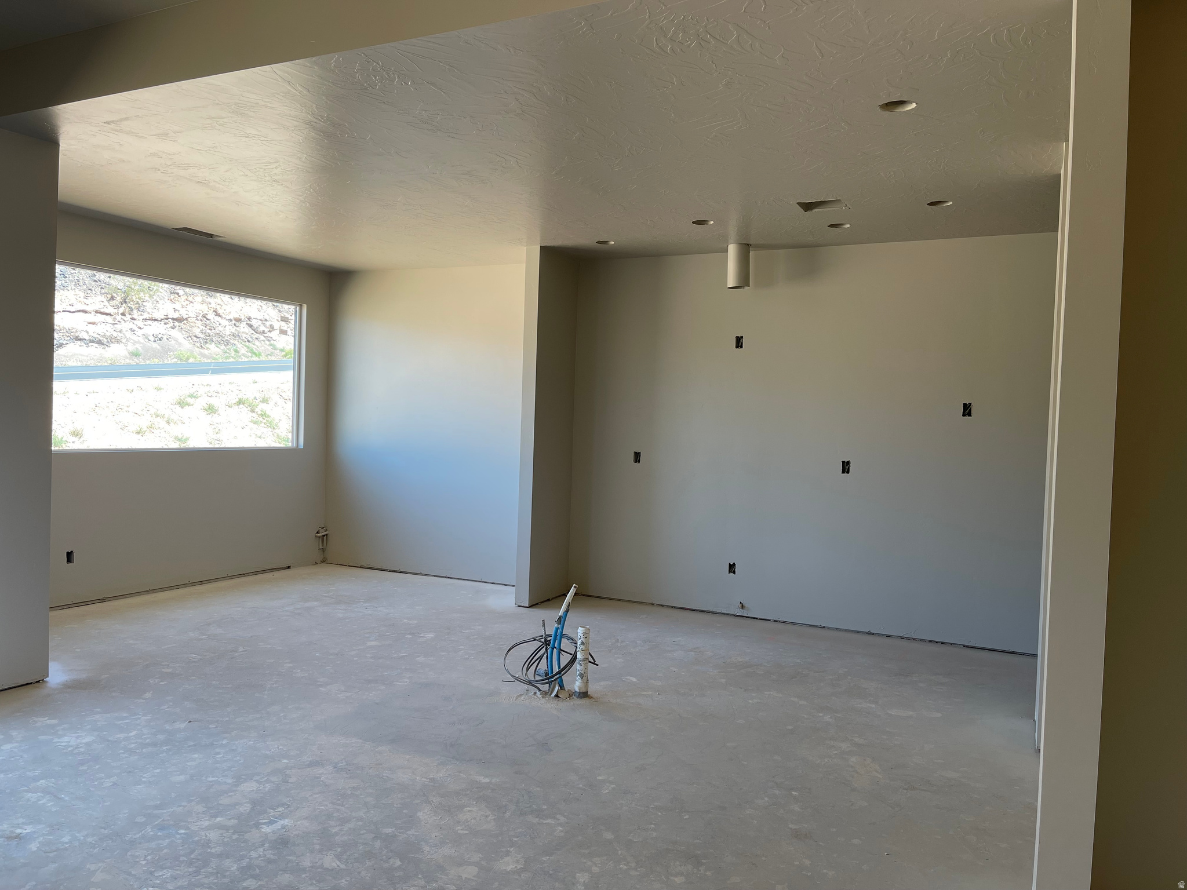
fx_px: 857
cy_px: 445
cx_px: 594
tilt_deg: -2.3
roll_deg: -2.4
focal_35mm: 25
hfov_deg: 69.4
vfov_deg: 54.9
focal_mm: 5.1
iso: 40
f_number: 1.6
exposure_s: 1/121
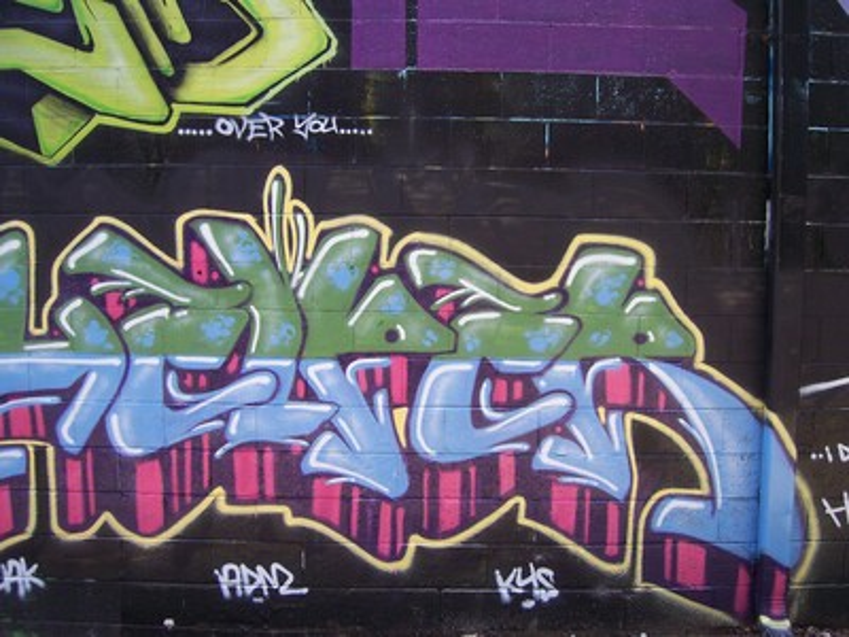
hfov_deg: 51.4
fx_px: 883
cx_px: 424
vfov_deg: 39.7
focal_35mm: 36
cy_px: 318
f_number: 3
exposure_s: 1/180
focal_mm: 6
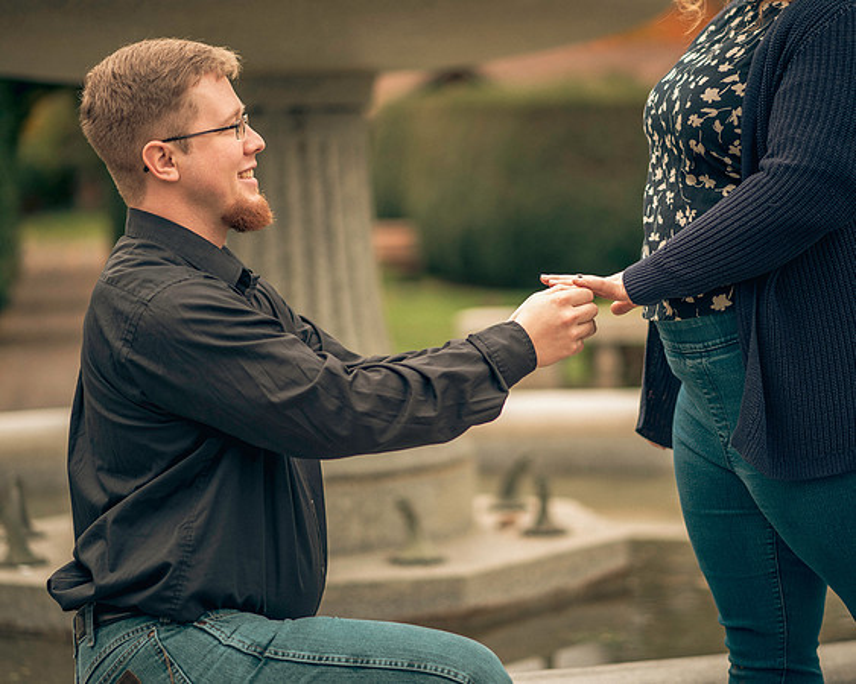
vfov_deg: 14.6
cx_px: 501
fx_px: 2673
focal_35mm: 106
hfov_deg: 18.2
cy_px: 307
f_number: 1.8
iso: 50
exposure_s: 1/125
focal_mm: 85
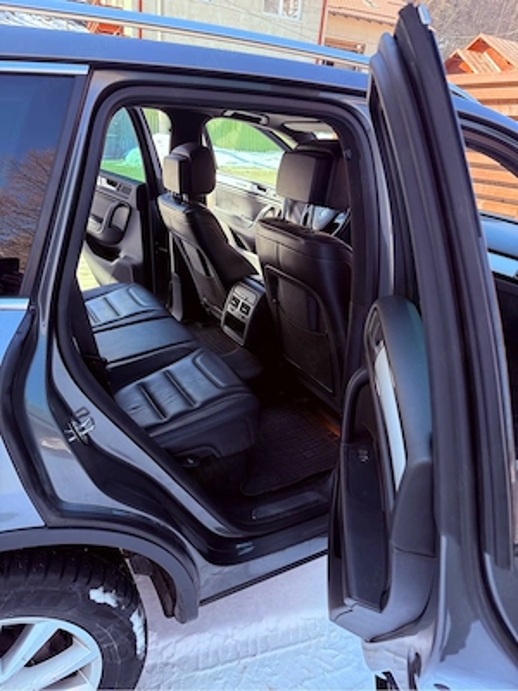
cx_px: 259
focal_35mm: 24
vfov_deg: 71.6
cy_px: 346
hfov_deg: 56.8
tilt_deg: -22.6
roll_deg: -6.1
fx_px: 479
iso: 160
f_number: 1.78
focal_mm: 6.76
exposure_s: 1/243
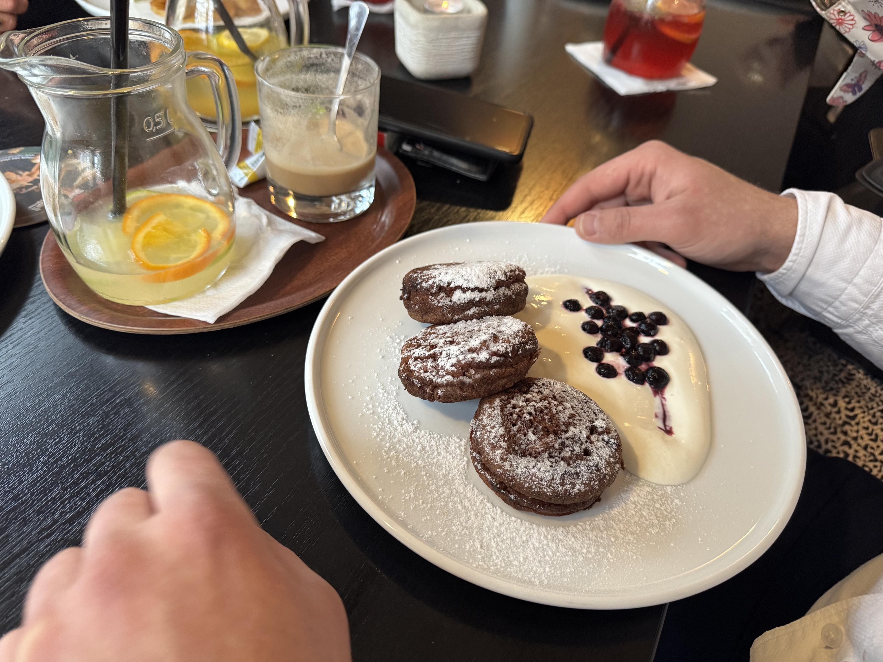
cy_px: 331
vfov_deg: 56.8
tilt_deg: -43.3
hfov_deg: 71.6
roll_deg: -6.5
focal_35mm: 24
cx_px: 442
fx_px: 612
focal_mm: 6.76
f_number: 1.78
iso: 320
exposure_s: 1/50
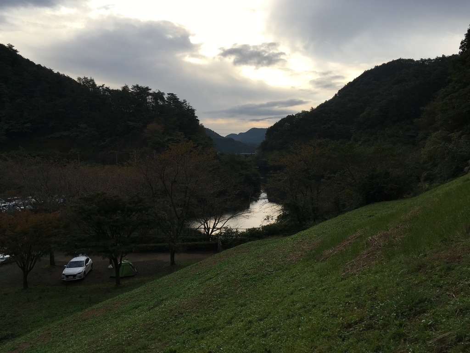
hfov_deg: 61.7
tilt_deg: -3.7
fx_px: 394
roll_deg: +3.3
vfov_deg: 48.2
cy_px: 176
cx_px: 235
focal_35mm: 29
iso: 25
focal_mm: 4.15
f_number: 2.2
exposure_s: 1/986
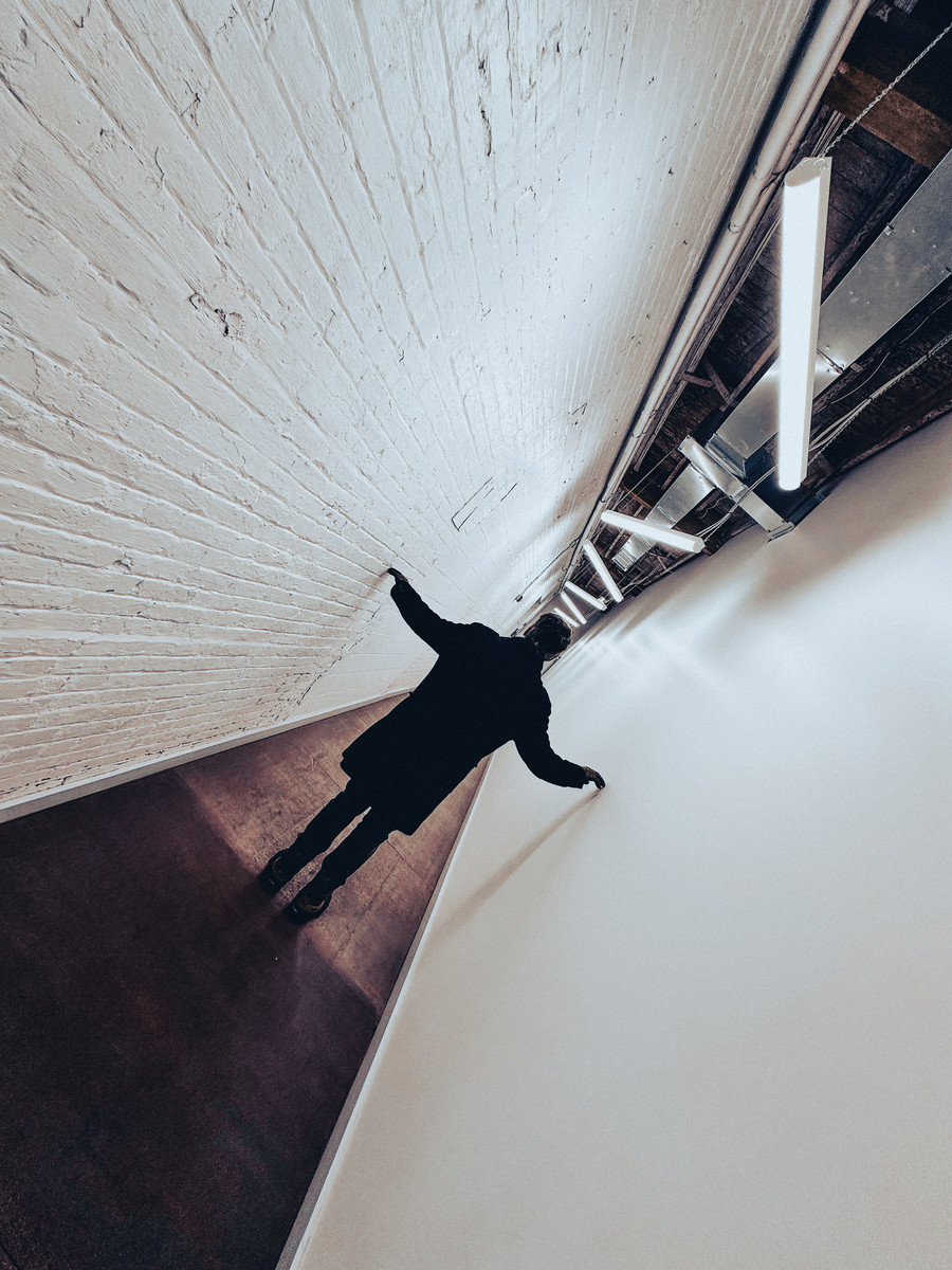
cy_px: 635
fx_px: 513
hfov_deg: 85.7
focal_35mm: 14
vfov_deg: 102.1
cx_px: 476
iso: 125
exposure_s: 1/99
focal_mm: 2.22
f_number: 2.2
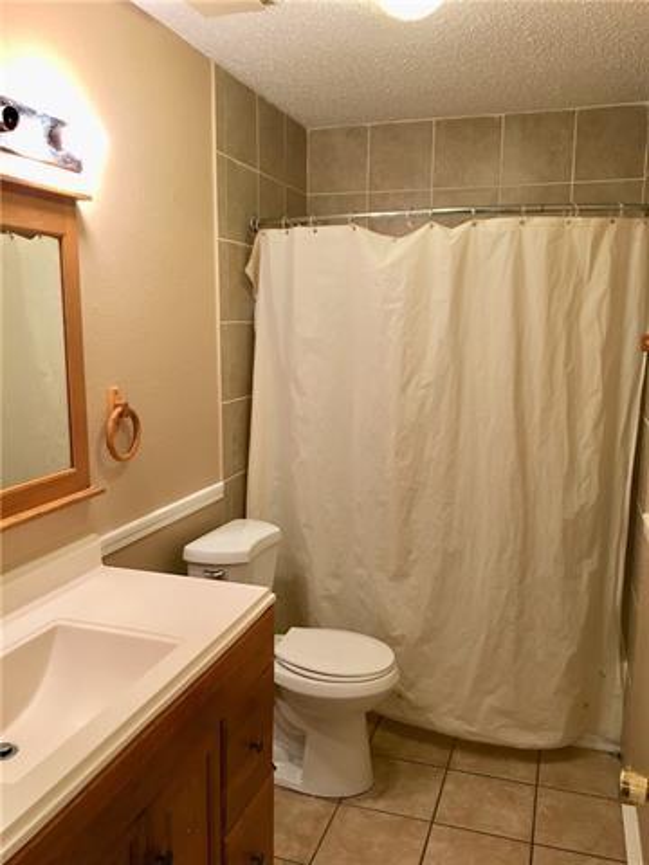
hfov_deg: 48.2
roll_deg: -0.3
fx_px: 725
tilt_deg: -8.1
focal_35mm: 29
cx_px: 324
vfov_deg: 61.7
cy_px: 432
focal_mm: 4.15
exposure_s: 1/30
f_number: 2.2
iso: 100
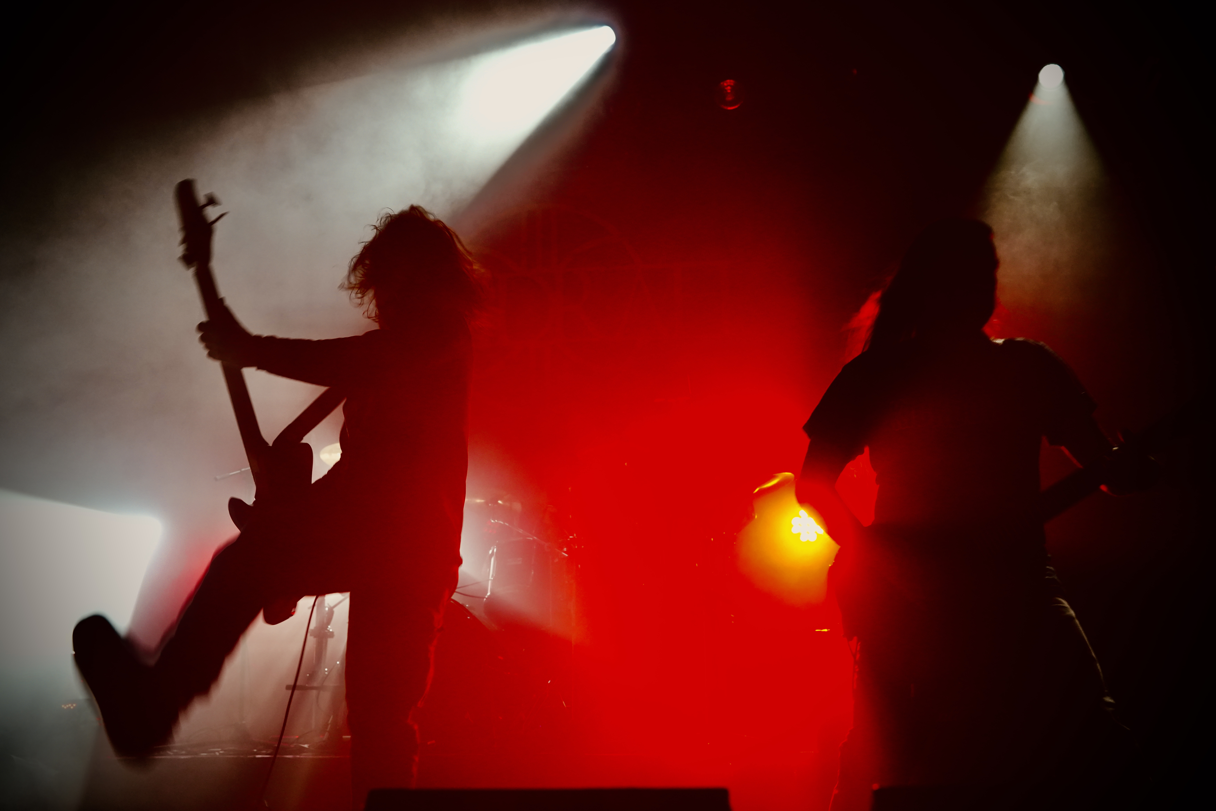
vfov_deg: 37.9
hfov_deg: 54.4
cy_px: 406
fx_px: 1182
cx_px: 608
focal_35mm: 35
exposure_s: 1/60
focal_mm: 35
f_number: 4
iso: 3200
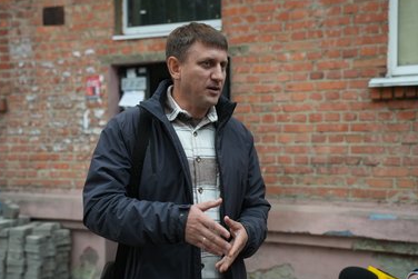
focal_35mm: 51
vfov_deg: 26.5
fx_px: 592
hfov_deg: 38.9
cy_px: 137
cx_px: 206
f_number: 3.5
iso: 640
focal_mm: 48
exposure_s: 1/200
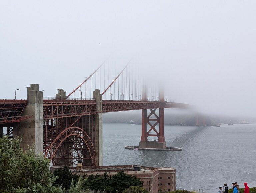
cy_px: 96
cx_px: 128
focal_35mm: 49
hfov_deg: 38.9
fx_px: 363
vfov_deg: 29.7
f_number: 1.68
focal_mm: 6.9
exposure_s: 1/1120
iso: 33
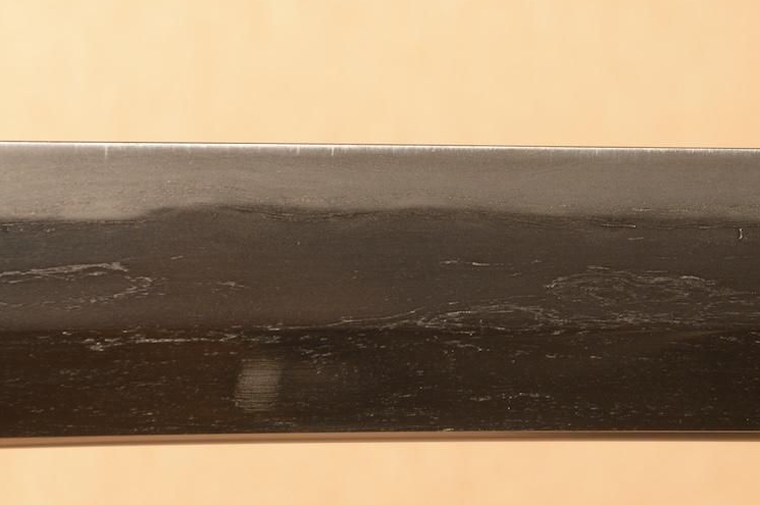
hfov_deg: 7.7
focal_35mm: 268
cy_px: 207
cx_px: 615
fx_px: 5650
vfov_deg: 5.1
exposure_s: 1/1.6
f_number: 11
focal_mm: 95
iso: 400
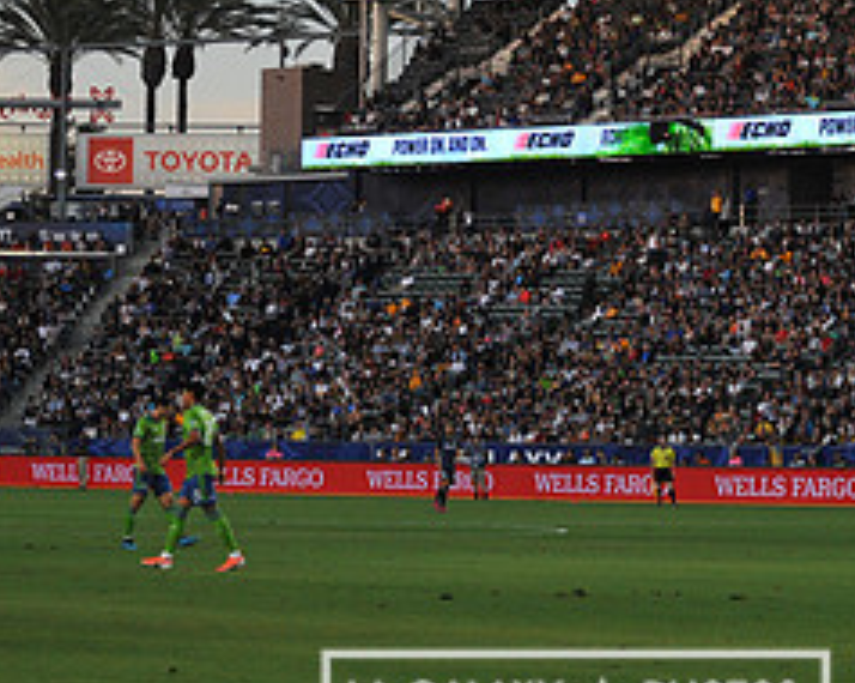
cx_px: 575
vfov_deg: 9.6
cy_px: 158
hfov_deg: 12.0
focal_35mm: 160
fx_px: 4045
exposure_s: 1/3200
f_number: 2.8
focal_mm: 70
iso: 1600
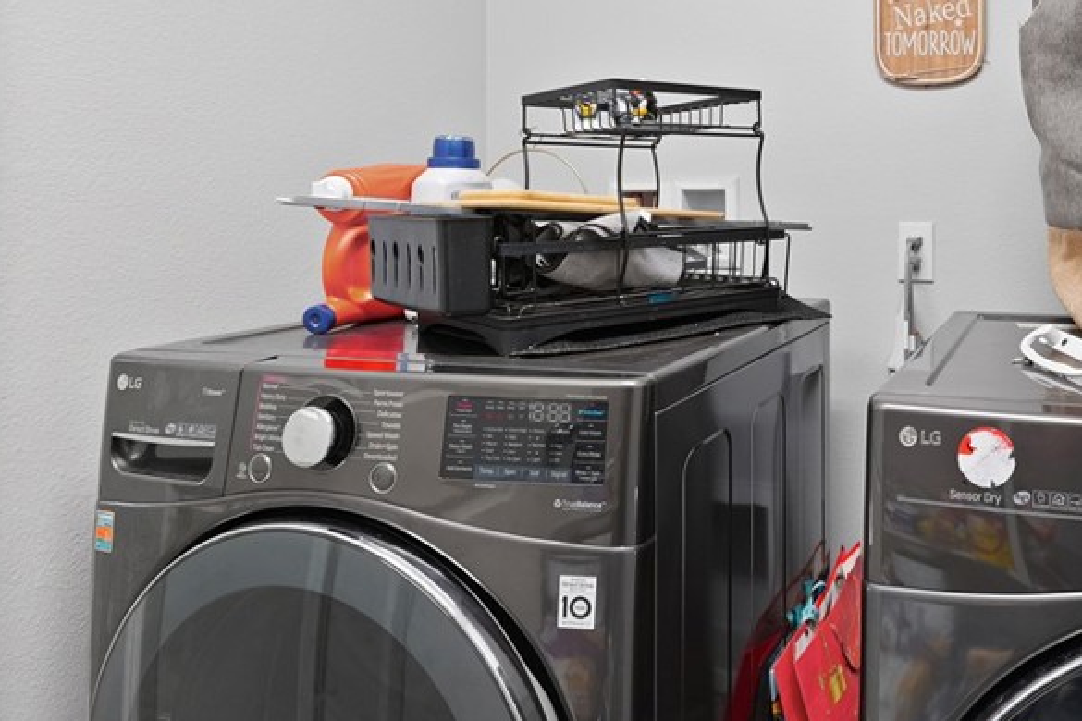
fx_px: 841
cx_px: 895
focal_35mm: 28
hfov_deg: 59.3
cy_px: 186
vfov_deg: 44.9
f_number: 4
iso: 1000
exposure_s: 1/15
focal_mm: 16
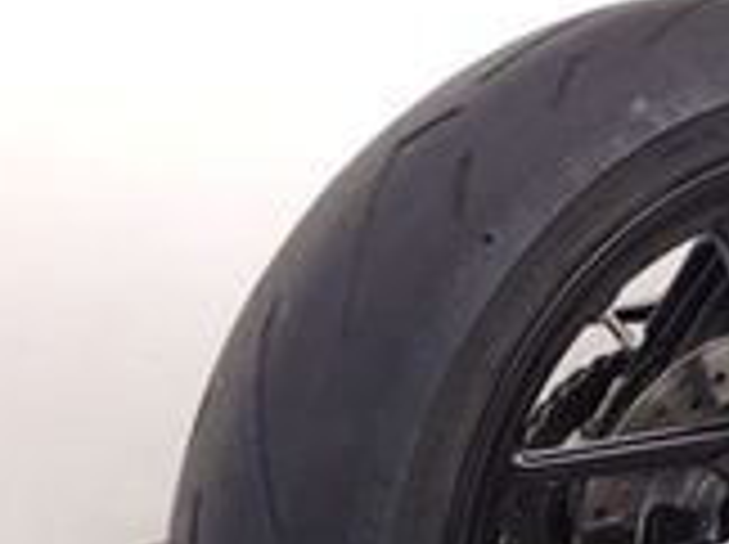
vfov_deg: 16.1
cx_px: 1062
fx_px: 1914
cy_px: 157
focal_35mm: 91
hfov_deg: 19.2
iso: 100
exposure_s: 1/30
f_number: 1.8
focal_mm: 5.4
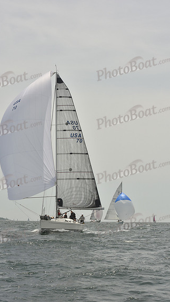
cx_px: 69
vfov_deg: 28.6
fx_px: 594
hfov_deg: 16.3
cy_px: 151
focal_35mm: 74
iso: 400
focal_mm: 70
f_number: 14
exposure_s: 1/1000
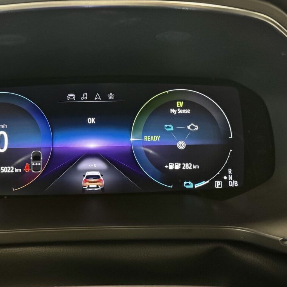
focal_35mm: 57
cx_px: 97
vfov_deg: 30.0
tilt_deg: -19.8
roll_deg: +0.2
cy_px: 143
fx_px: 535
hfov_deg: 29.8
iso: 640
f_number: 1.78
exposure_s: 1/27
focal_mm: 6.76
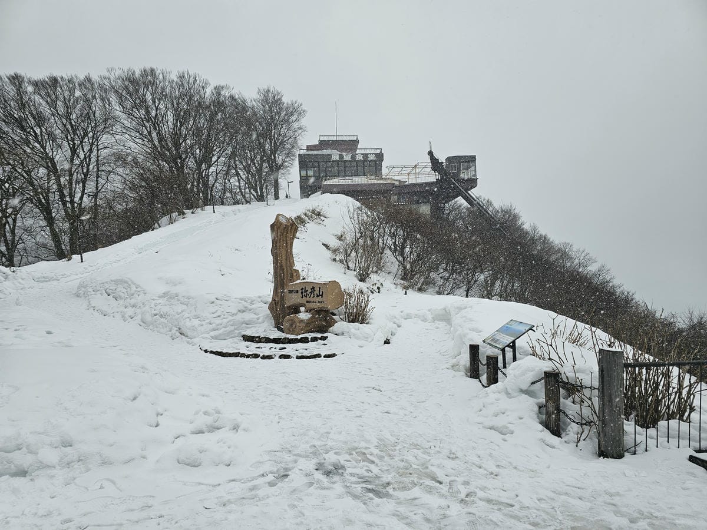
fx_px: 470
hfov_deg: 73.9
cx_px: 354
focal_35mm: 23
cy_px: 265
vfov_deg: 58.9
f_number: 1.7
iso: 10
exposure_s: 1/634
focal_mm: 6.3
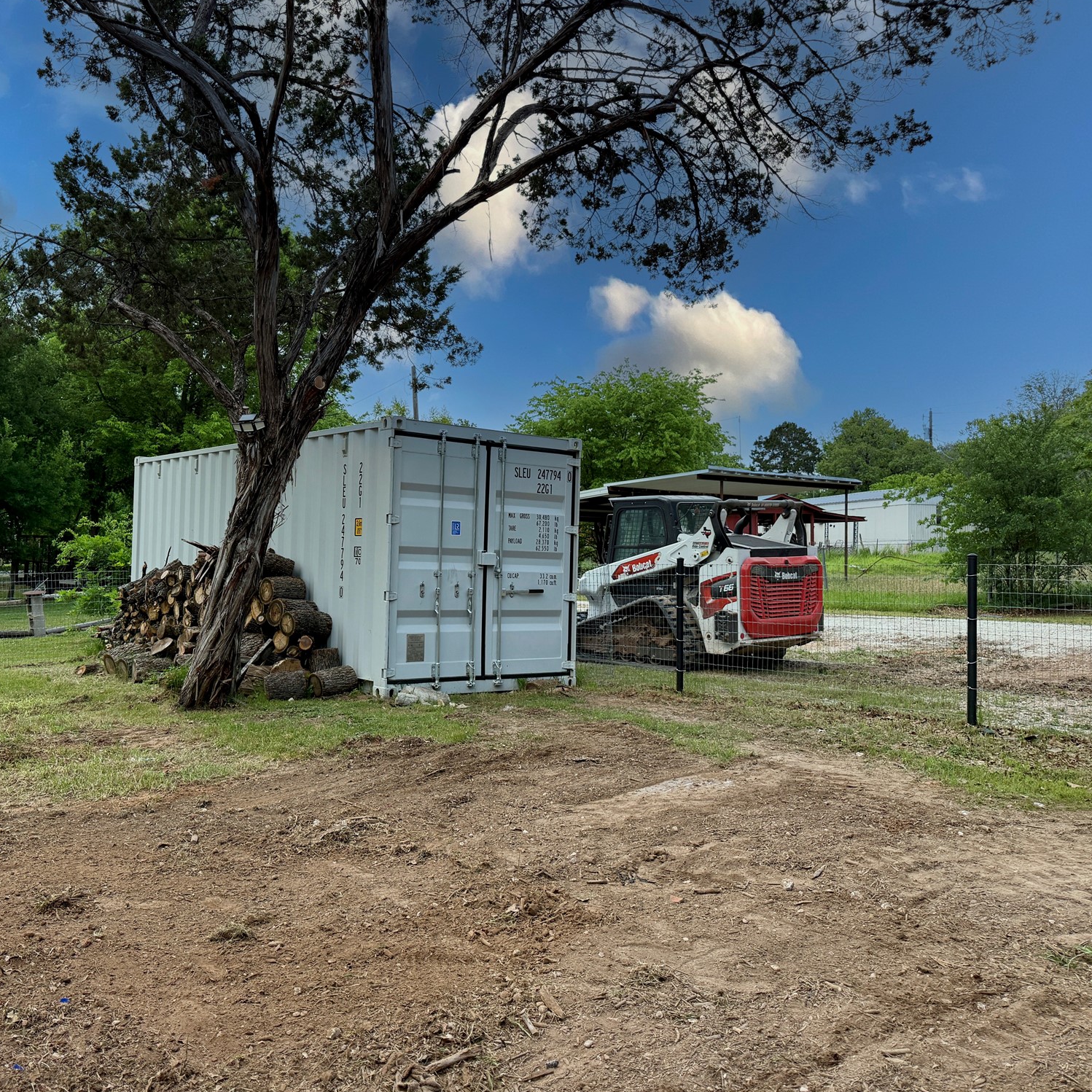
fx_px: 1035
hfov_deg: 54.8
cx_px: 391
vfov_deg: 55.6
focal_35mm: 29
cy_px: 539
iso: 100
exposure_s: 1/2299
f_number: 1.78
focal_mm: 6.76
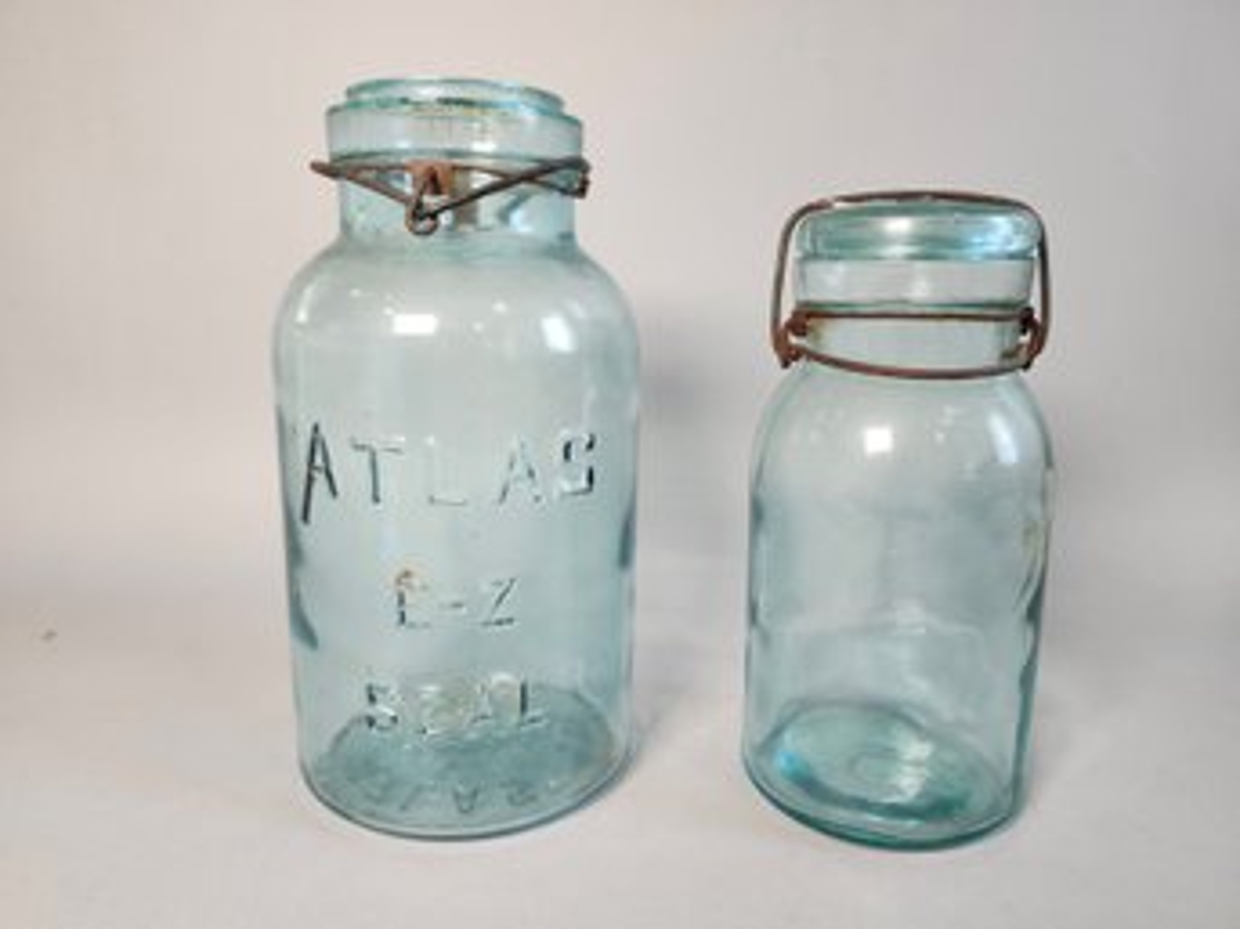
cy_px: 464
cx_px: 620
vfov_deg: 58.8
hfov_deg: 73.9
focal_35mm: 23
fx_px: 824
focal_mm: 5.54
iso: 200
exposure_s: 1/120
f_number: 1.8
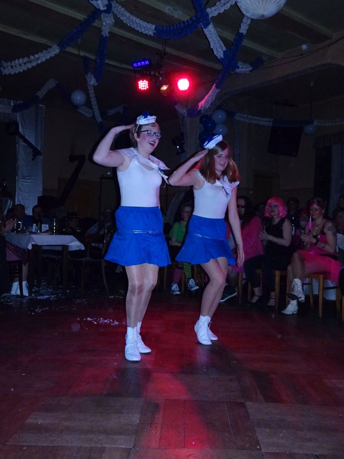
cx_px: 172
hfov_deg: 44.2
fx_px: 424
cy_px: 230
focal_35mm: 32
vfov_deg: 56.8
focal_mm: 5.43
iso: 800
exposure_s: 1/640
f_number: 4
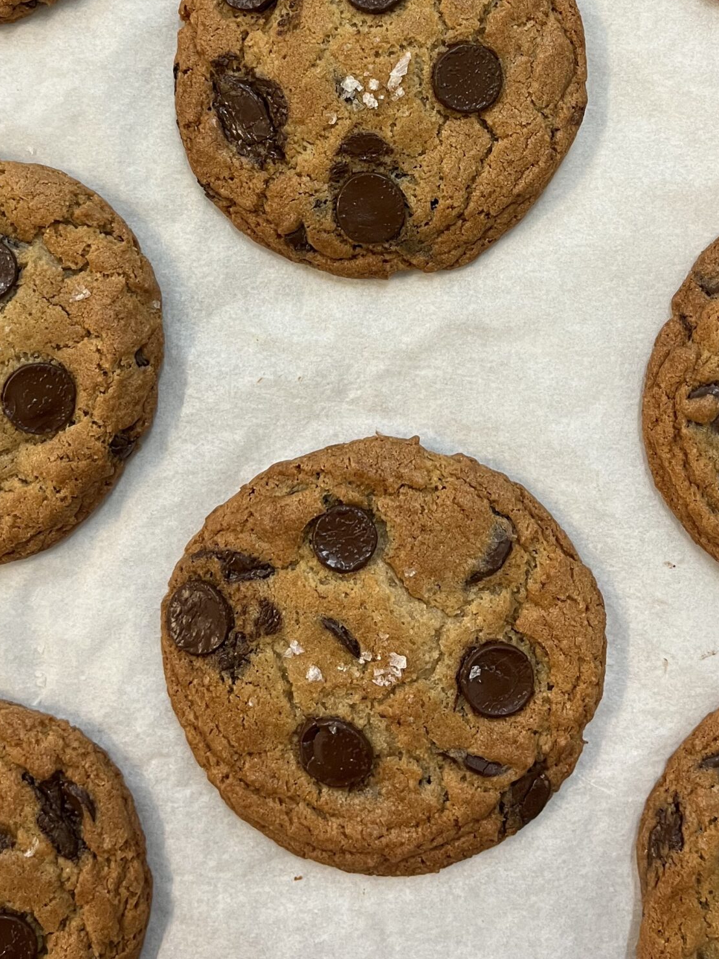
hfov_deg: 32.2
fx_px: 1246
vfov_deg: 40.3
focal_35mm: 45
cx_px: 378
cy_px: 187
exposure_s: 1/41
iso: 100
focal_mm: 5.1
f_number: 1.6
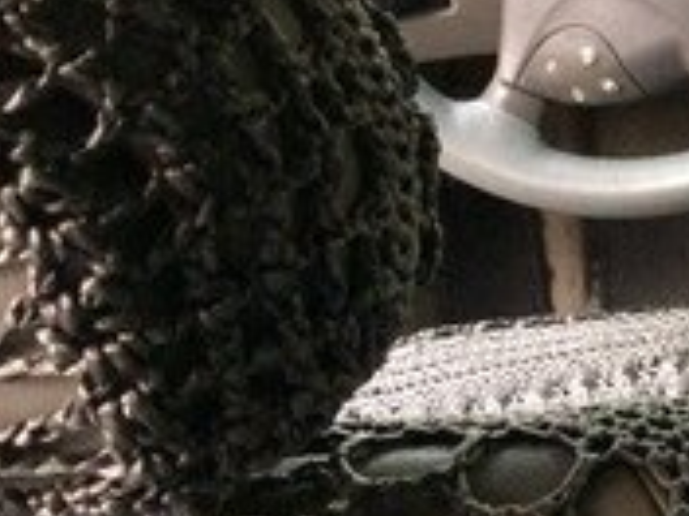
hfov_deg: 15.7
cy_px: 64
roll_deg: +3.6
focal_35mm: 109
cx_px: 1194
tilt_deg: -28.7
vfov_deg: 13.5
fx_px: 2170
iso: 320
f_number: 2.2
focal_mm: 4.15
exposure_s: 1/33
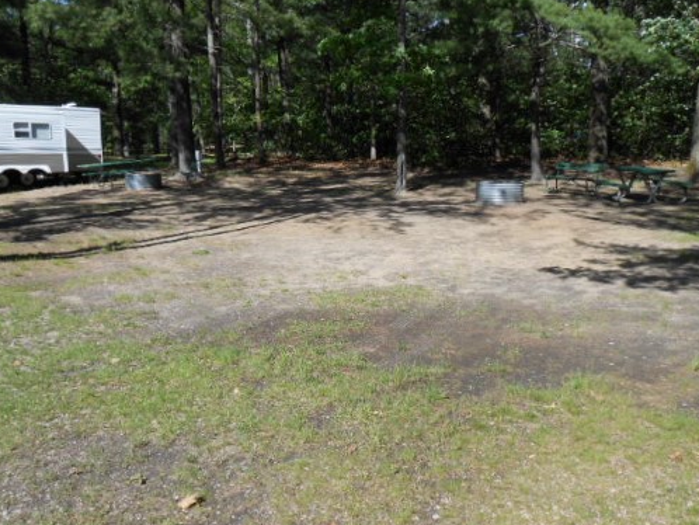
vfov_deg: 40.7
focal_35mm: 35
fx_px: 707
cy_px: 266
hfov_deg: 52.6
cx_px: 350
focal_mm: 6
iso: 80
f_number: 3.9
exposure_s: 1/500
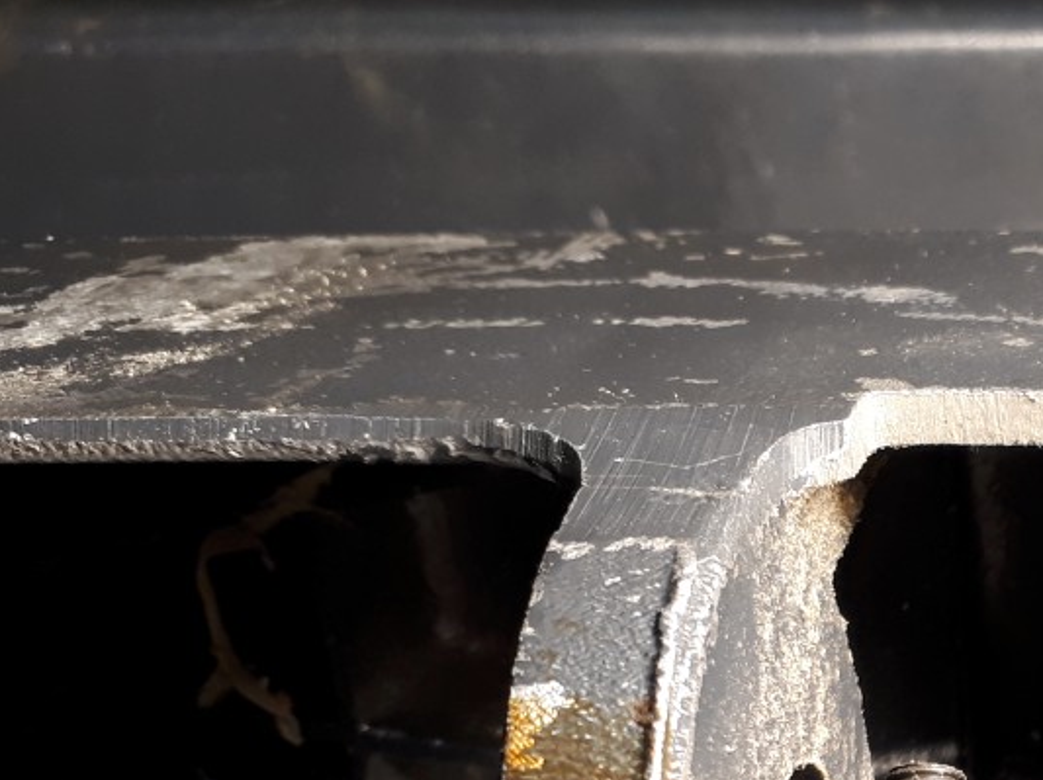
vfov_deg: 19.1
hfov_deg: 23.8
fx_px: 2198
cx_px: 1313
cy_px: 929
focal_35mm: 73
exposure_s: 1/33
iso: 50
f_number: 1.9
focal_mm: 3.6
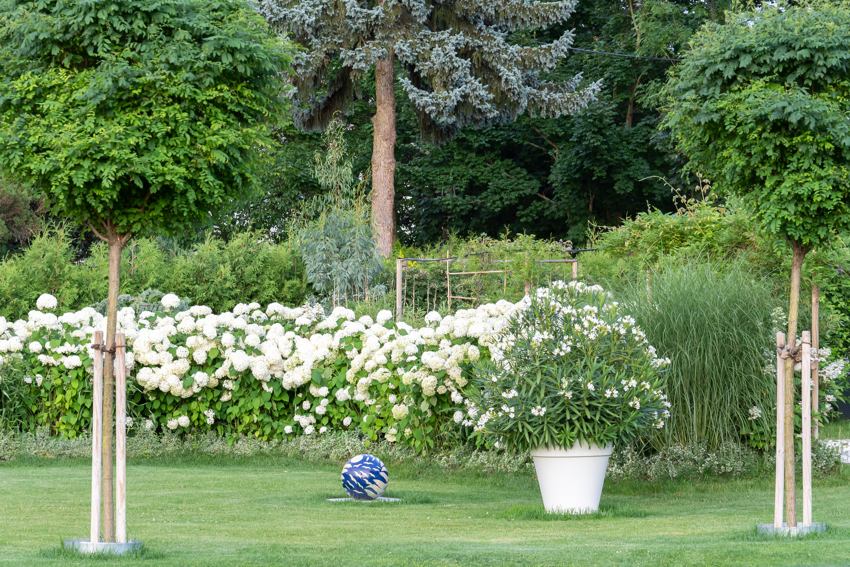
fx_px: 3010
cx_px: 425
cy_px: 284
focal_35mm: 128
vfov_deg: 10.8
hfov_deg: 16.1
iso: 640
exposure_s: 1/60
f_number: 6.3
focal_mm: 85
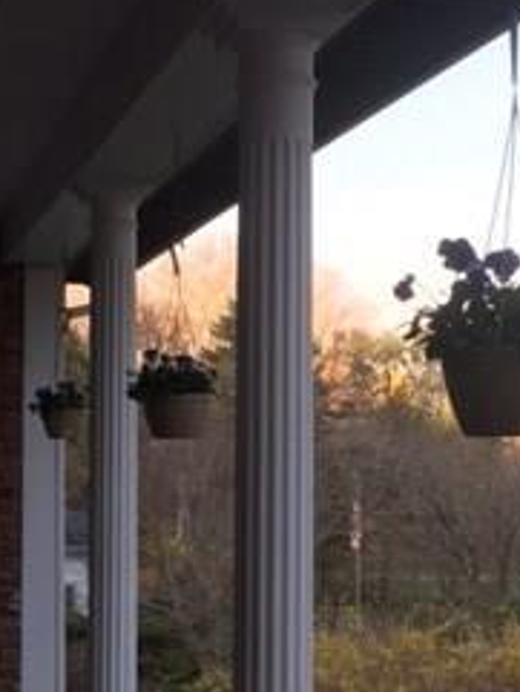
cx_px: 261
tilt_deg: +0.7
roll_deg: -1.2
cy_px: 465
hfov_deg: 19.2
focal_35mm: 77
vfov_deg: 25.2
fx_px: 1541
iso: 40
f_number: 2.2
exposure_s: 1/120
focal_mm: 4.15
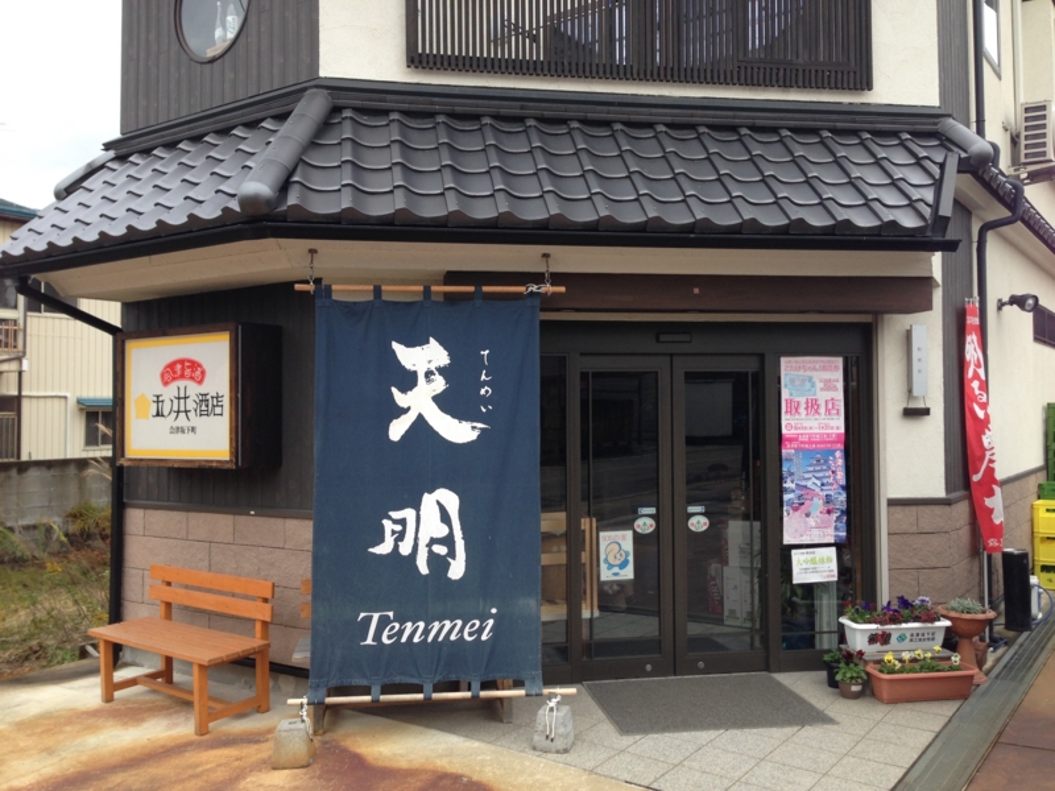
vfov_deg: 42.9
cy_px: 396
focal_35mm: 33
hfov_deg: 55.4
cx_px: 528
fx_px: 1006
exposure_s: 1/234
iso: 50
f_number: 2.4
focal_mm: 4.12
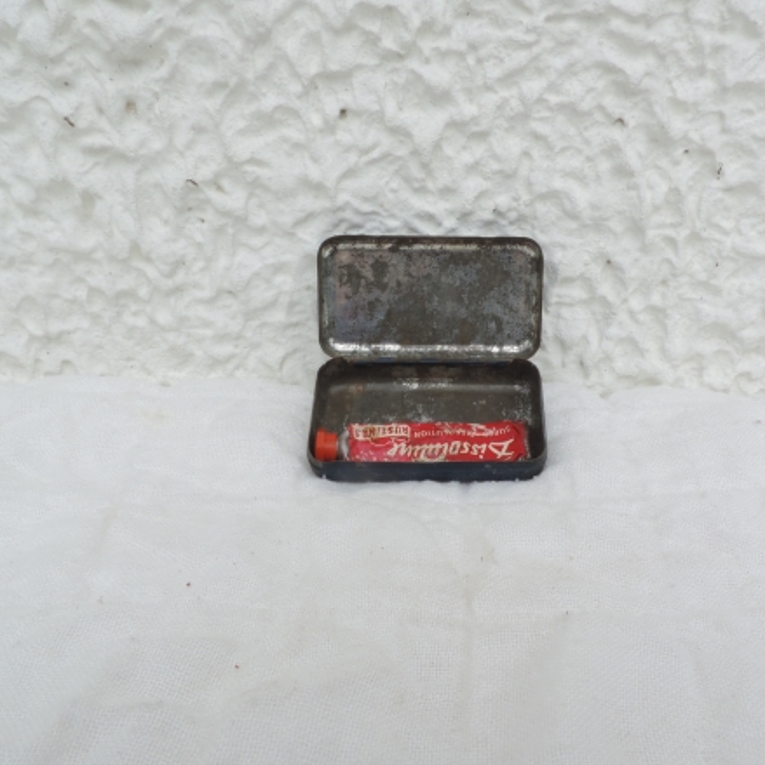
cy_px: 376
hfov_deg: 55.4
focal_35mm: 29
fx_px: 725
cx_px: 434
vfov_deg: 55.6
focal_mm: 4.3
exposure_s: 1/80
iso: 80
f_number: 7.4
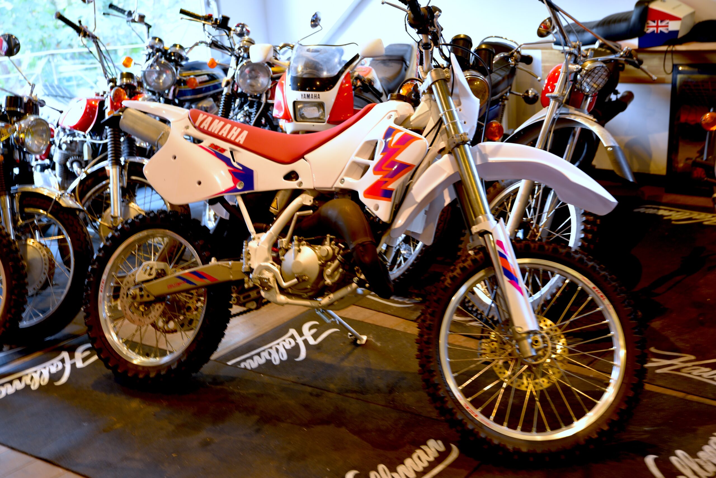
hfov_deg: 41.1
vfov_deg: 28.1
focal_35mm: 48
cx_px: 358
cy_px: 239
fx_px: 955
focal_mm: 48
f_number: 2.8
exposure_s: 1/5
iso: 100
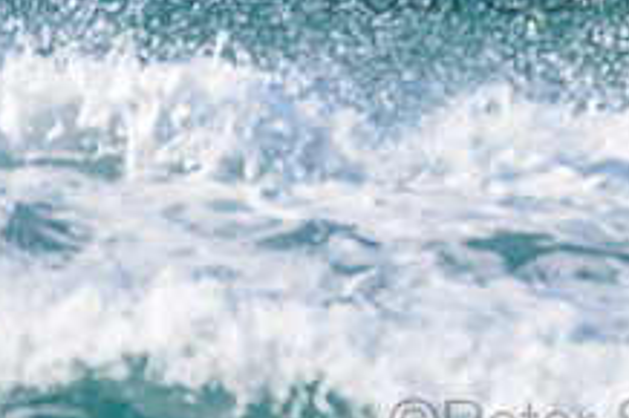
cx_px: 660
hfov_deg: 1.3
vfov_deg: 0.8
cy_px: -179
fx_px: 28492
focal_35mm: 1632
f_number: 5.6
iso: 160
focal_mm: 500
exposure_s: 1/2000
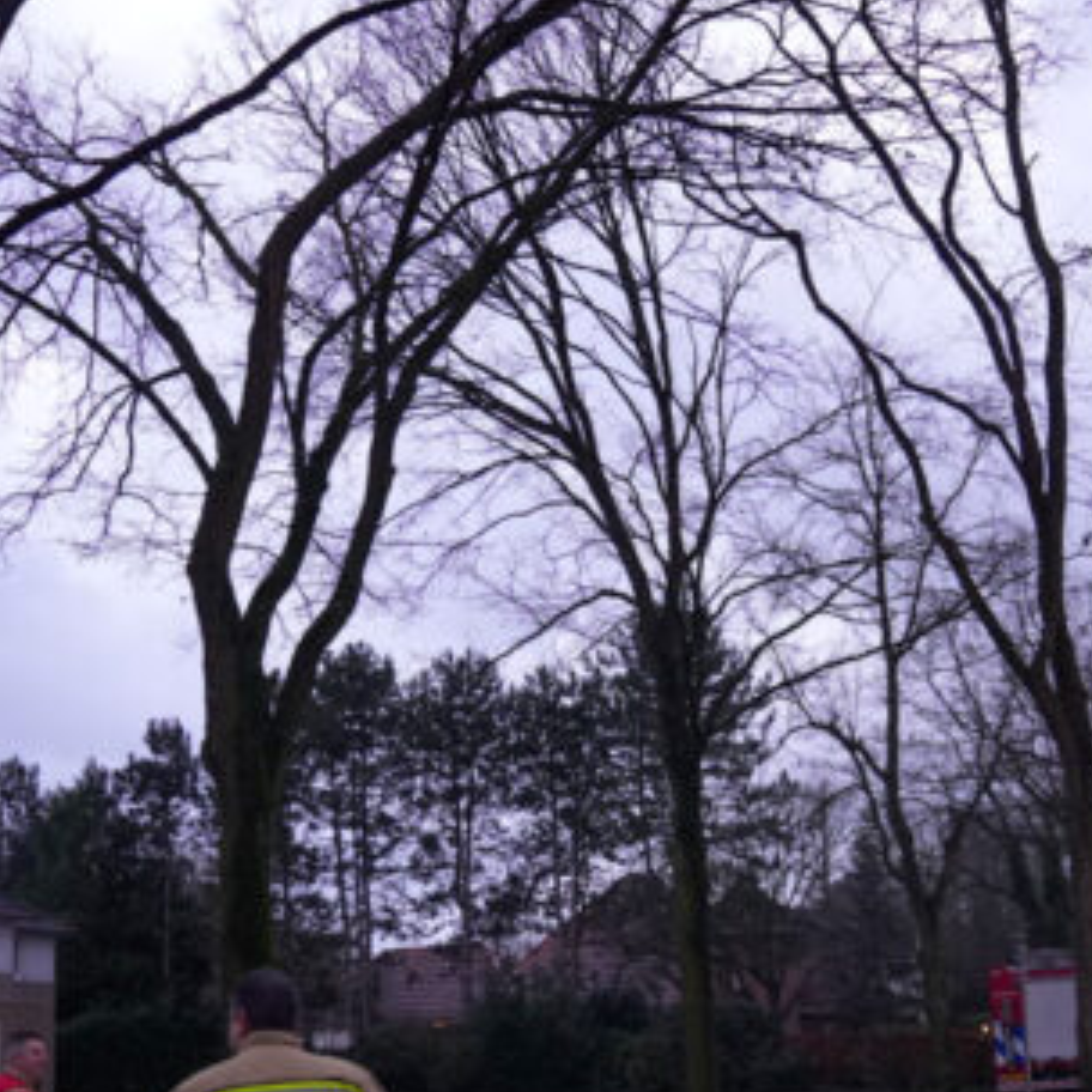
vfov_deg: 35.8
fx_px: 1677
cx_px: 736
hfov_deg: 35.7
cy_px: 690
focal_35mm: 47
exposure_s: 1/100
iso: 1600
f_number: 4
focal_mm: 24
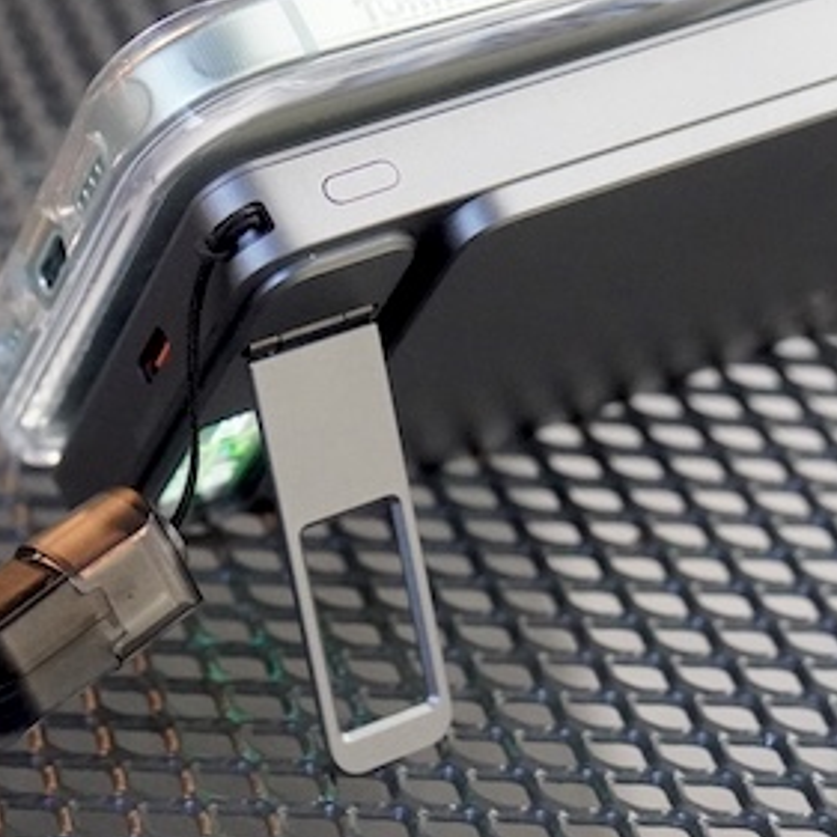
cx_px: 277
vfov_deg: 13.7
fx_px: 3480
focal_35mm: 127
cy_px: 439
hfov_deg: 13.7
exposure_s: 1/80
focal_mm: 35
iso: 5000
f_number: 4.5
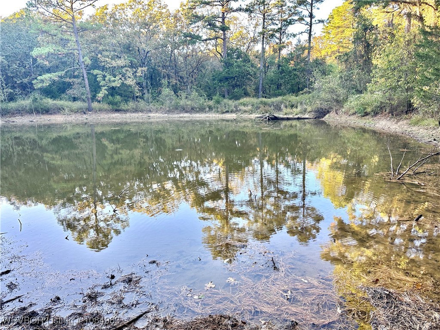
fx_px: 305
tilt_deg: -12.1
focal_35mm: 24
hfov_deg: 71.6
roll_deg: +2.0
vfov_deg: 56.8
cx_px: 220
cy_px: 165
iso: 64
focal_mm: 6.86
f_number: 1.78
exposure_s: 1/121
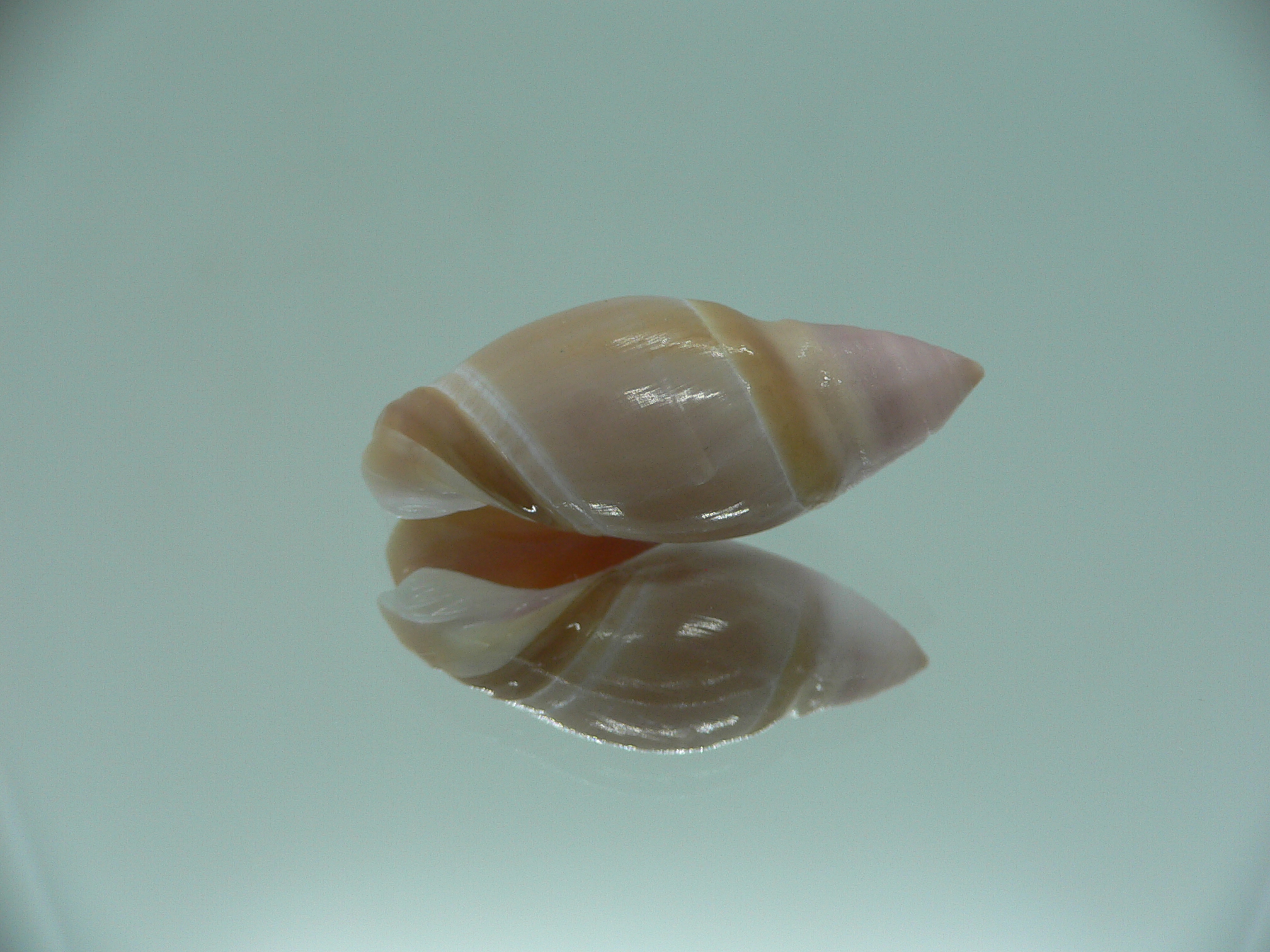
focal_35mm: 35
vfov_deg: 40.7
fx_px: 1284
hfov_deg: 52.6
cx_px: 635
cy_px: 476
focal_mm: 4.6
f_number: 2.8
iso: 80
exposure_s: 1/60
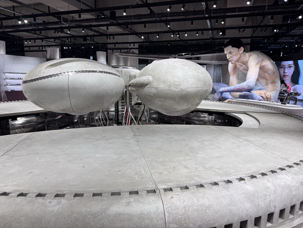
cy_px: 114
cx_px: 152
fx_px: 210
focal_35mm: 24
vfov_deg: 56.8
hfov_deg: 71.6
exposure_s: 1/297
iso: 80
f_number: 1.78
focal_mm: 6.76
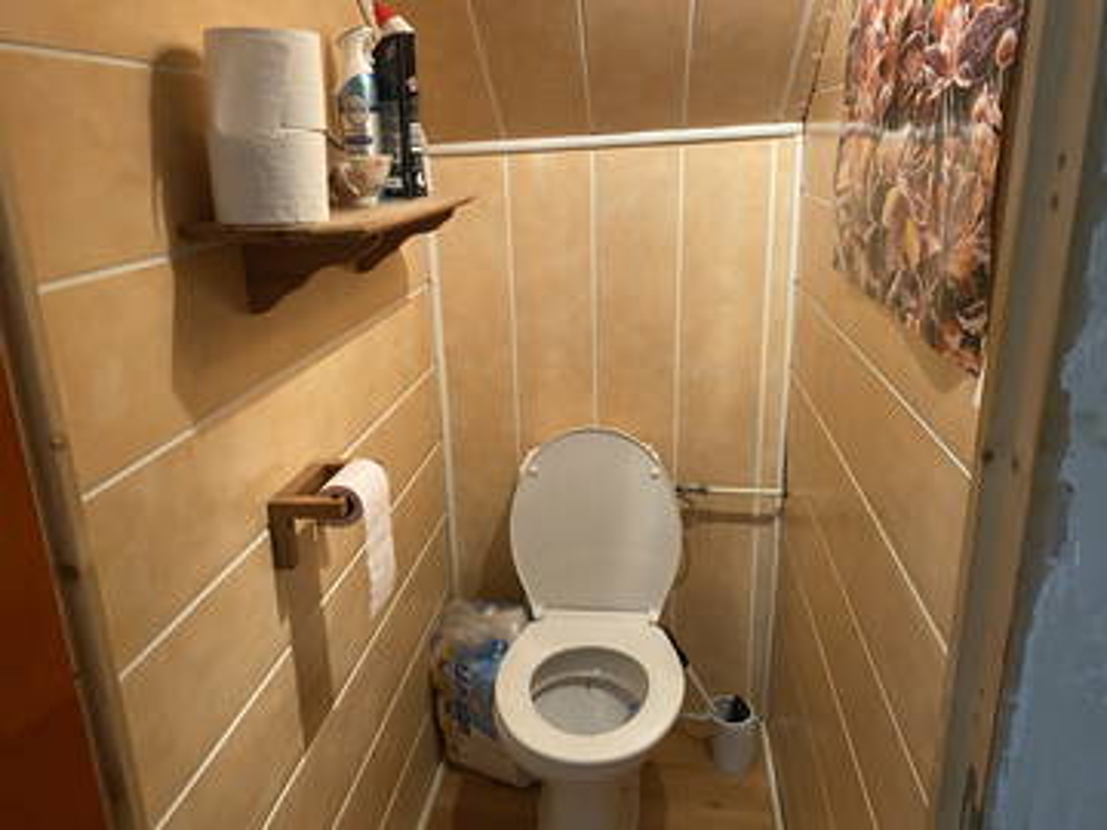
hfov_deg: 67.3
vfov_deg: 53.1
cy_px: 415
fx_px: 831
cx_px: 554
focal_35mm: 26
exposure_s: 1/33
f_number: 1.8
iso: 500
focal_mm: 4.25
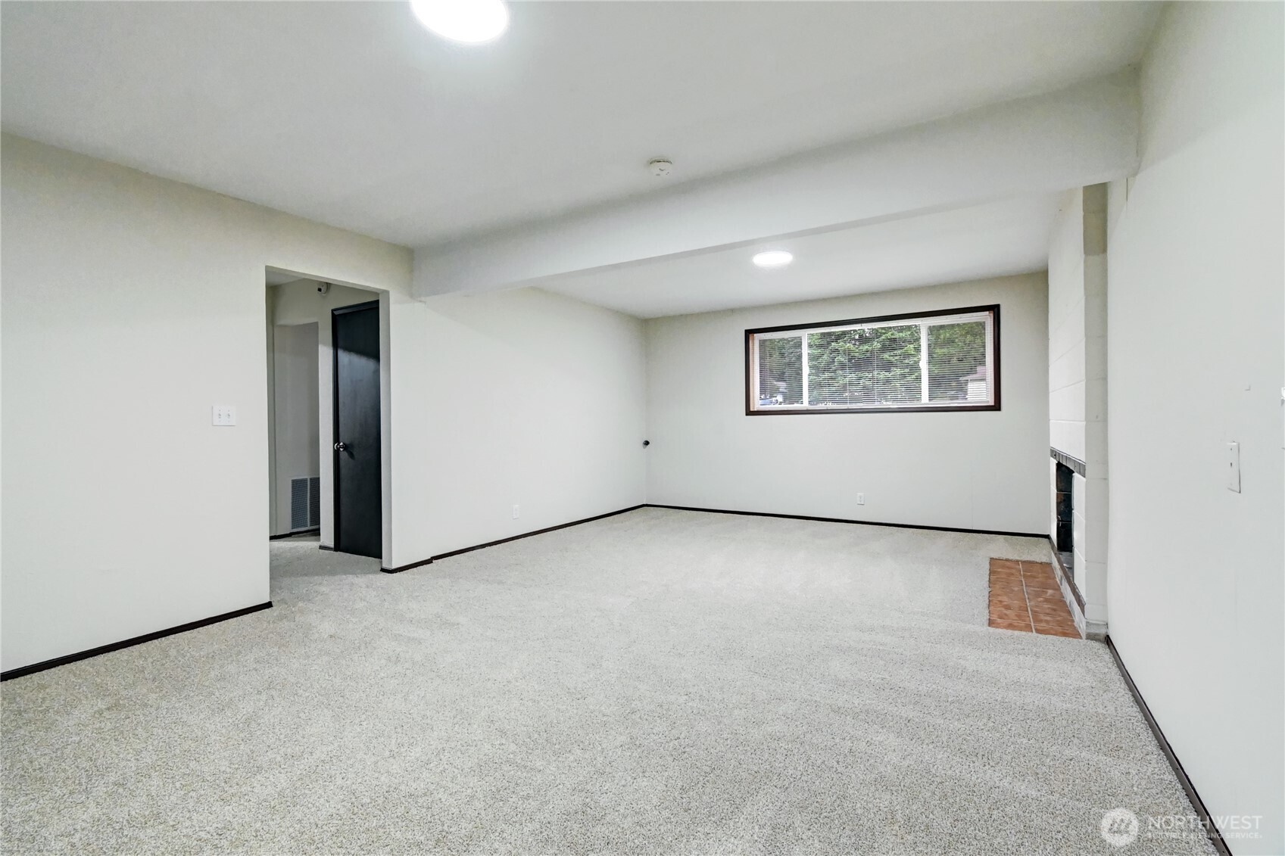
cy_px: 428
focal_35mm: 15
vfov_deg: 77.3
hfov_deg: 100.4
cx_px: 642
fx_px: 535
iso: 4000
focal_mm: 10
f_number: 11
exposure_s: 1/10
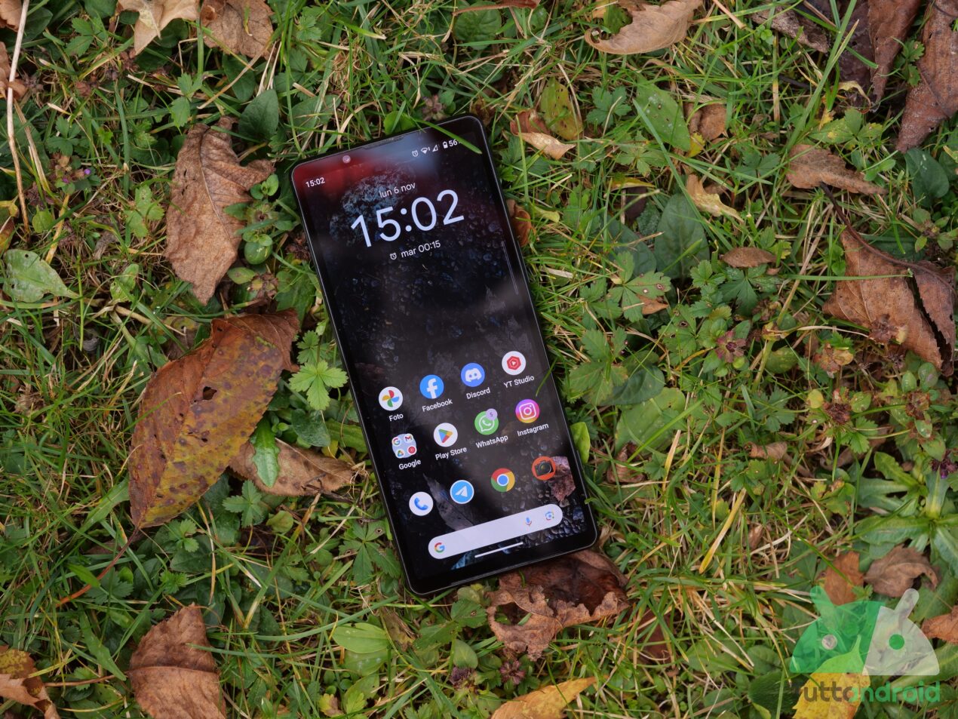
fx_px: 3322
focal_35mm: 120
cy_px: 360
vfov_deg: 12.4
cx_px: 479
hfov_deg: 16.4
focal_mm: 60
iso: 200
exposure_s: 1/160
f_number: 3.2
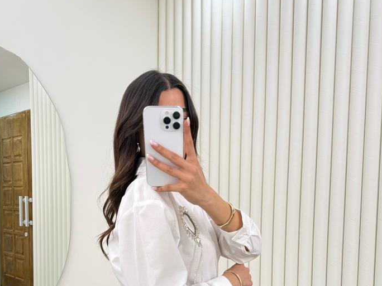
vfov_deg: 40.7
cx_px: 191
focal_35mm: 33
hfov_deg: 55.4
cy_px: 239
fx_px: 364
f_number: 1.78
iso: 80
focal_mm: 6.76
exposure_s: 1/256
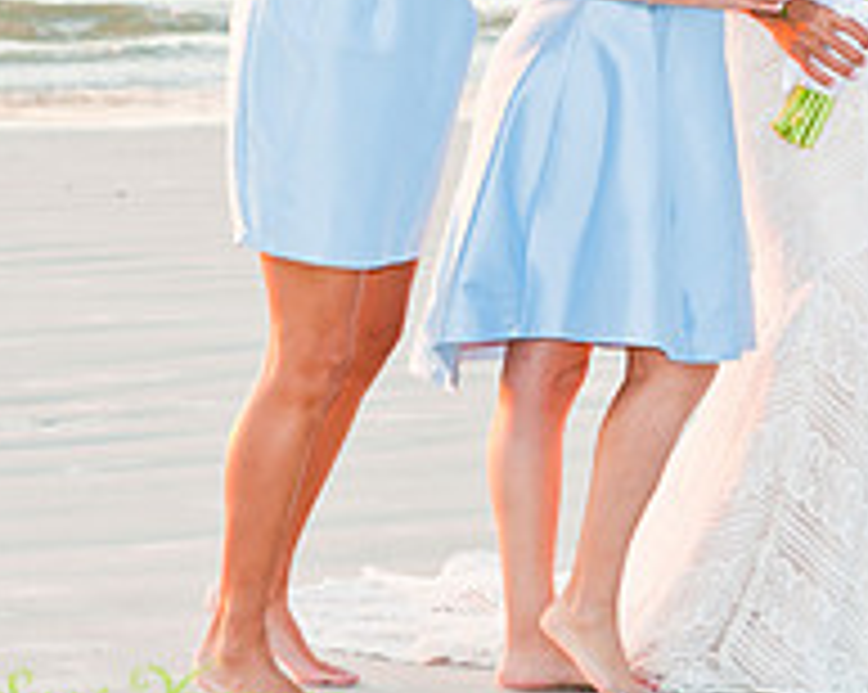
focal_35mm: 240
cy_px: -32
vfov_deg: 6.4
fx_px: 6159
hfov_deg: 8.0
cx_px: 1016
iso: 800
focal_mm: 85
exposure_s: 1/125
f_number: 7.1
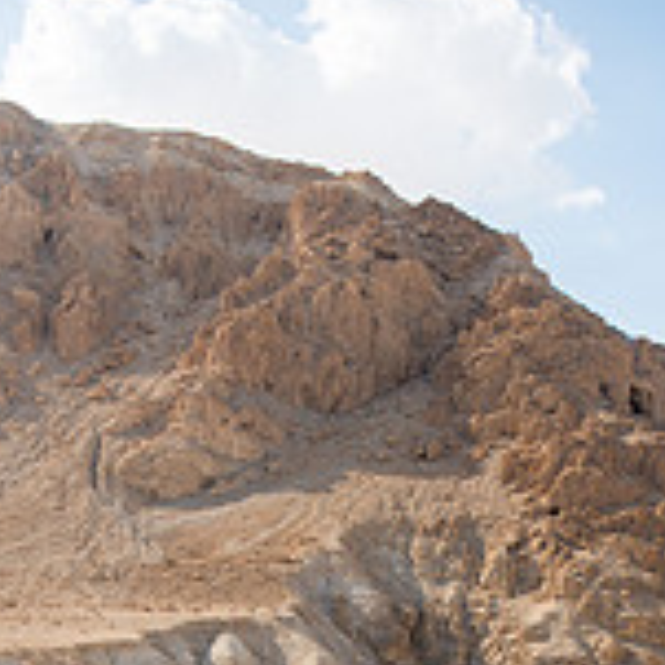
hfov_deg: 24.3
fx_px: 1543
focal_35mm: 71
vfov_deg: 21.3
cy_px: 929
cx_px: 344
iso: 200
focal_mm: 28
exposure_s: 1/2500
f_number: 2.8
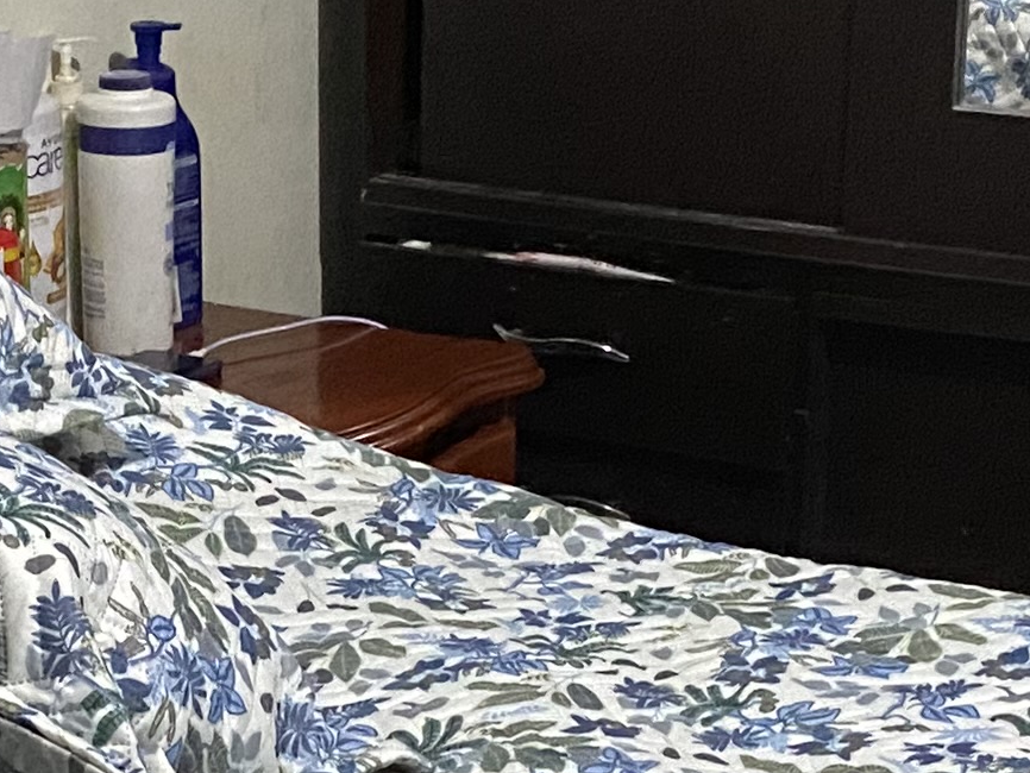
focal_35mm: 121
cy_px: 567
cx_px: 174
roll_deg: +1.2
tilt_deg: -17.9
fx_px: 3601
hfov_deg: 16.1
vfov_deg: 12.2
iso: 500
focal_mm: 4.25
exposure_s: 1/40
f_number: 1.8
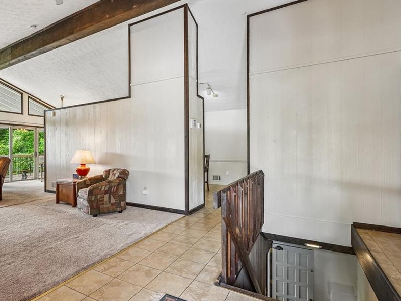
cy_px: 150
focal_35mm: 20
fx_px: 232
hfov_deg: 80.7
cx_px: 159
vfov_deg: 66.0
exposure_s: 1/13
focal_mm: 16
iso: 800
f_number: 8
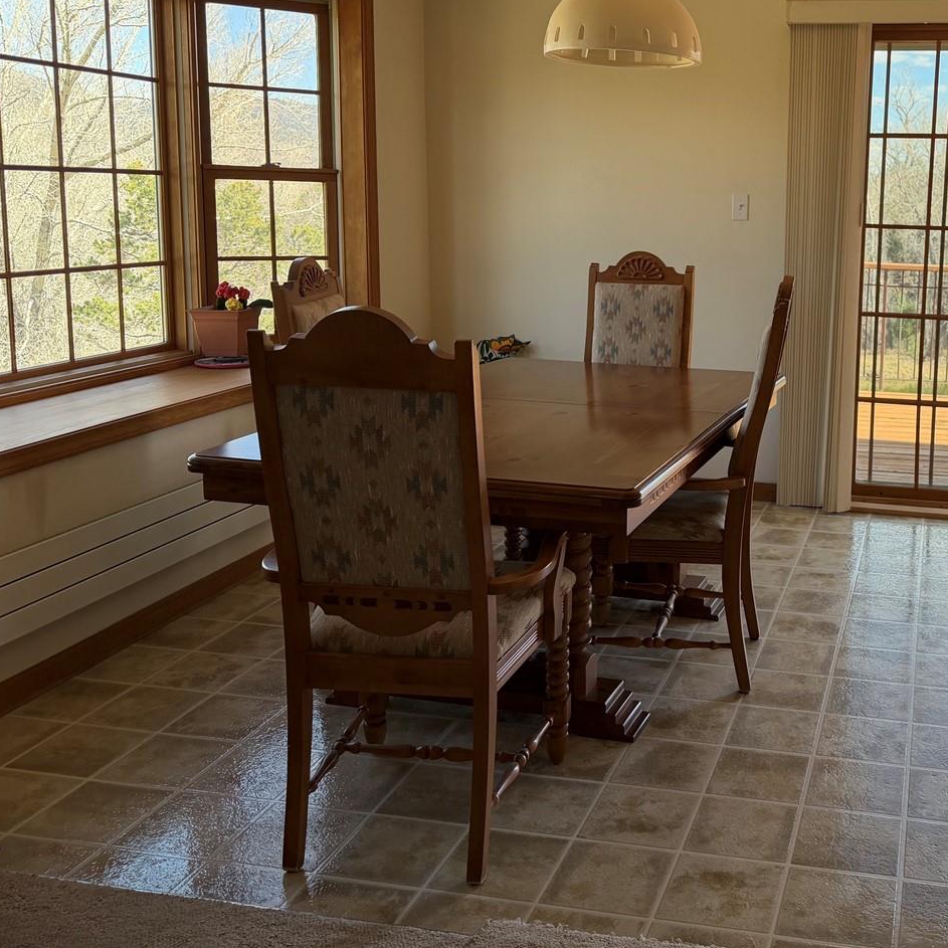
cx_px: 763
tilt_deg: -9.2
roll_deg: -1.7
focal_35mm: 36
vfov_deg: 45.7
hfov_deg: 43.8
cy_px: 356
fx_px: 1115
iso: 100
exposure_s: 1/488
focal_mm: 6.76
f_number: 1.78
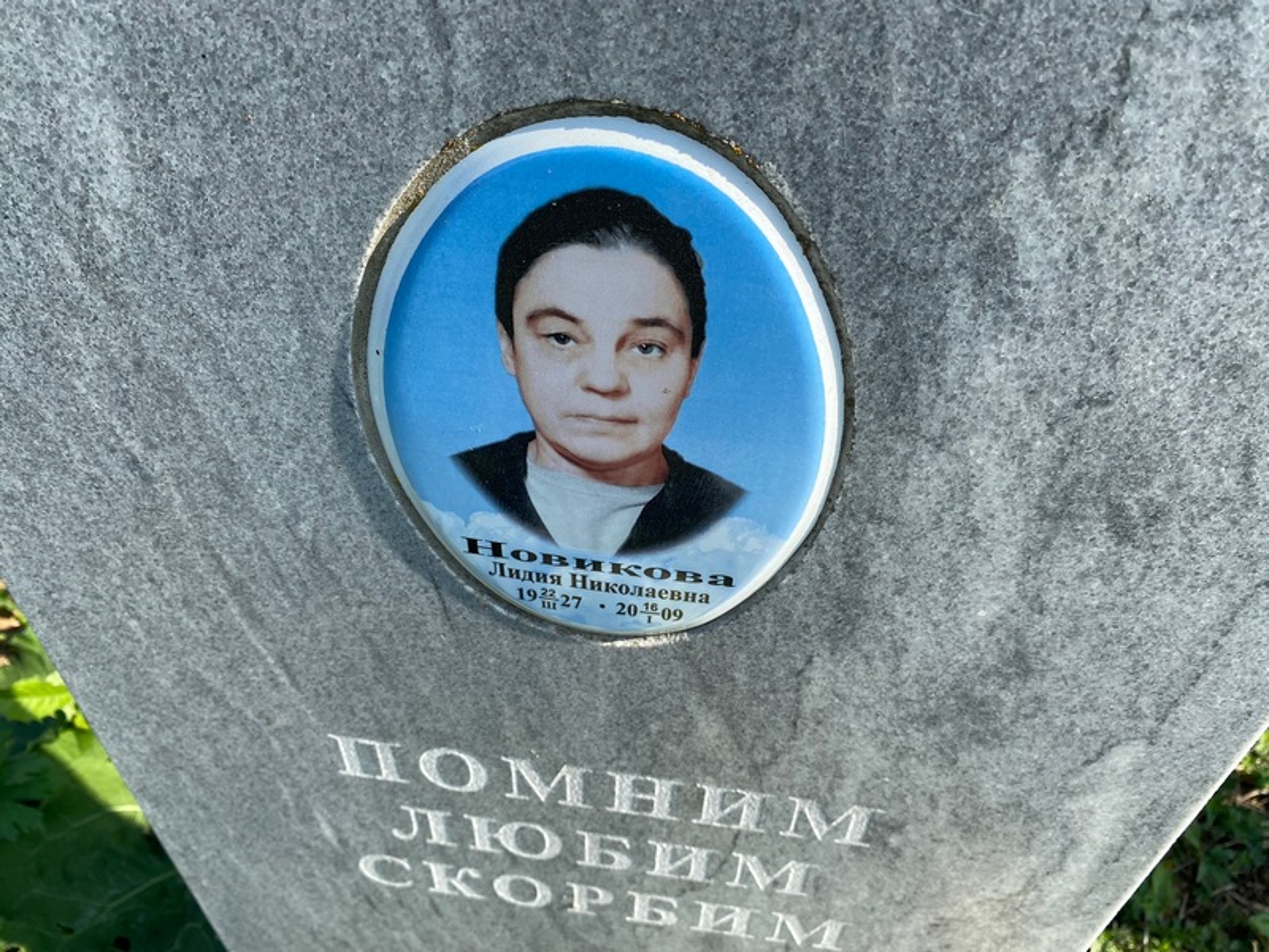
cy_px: 476
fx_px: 953
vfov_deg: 53.1
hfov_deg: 67.3
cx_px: 634
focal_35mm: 26
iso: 32
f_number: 1.8
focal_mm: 4.25
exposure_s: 1/1429
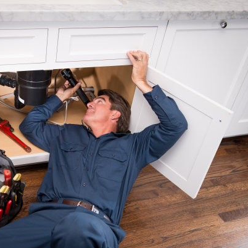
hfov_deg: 37.5
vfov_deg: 38.3
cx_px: 65
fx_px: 357
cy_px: 125
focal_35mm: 44
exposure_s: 1/125
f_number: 5
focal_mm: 34
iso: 100
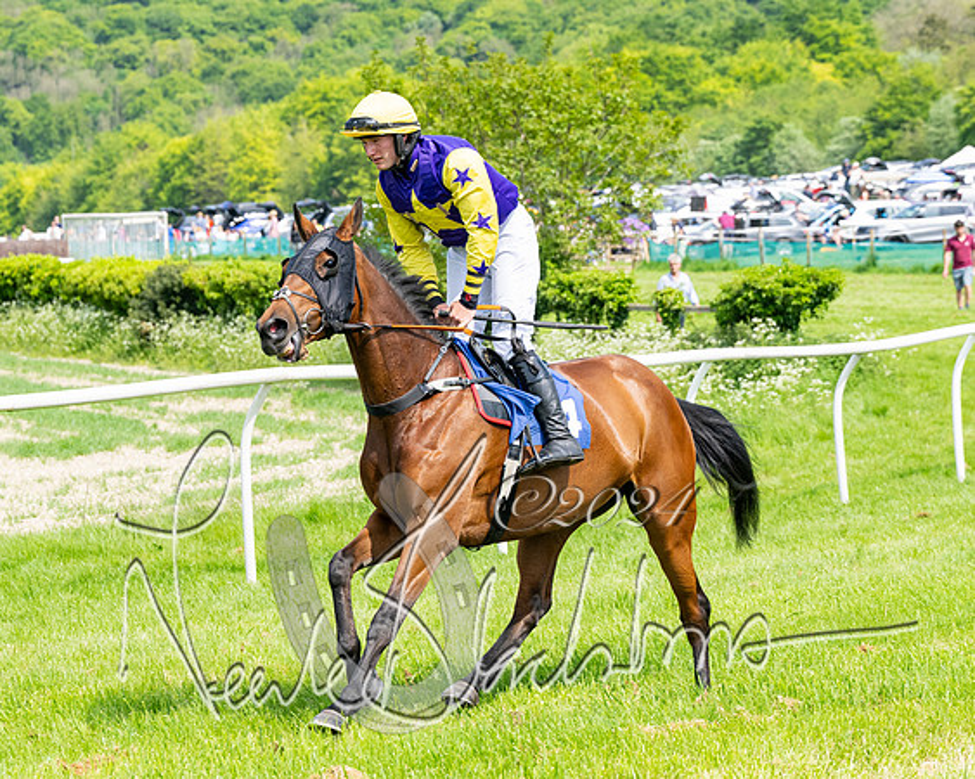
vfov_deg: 10.3
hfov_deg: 12.9
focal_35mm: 149
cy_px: 334
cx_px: 488
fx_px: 4309
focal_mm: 99
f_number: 5
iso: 400
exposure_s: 1/2000
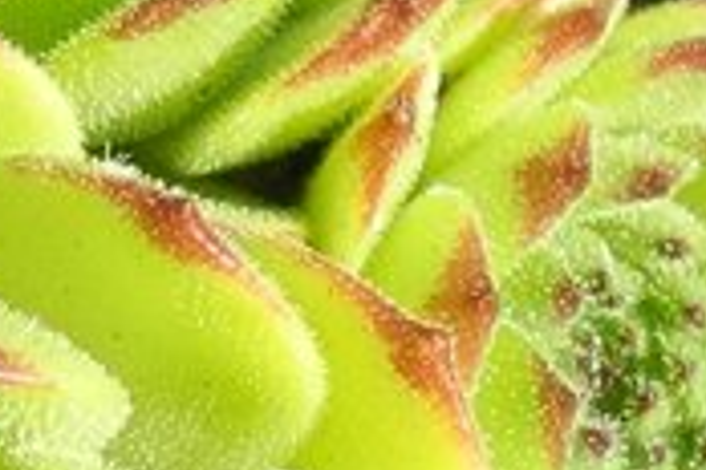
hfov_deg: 14.0
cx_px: -450
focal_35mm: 134
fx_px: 2628
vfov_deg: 10.2
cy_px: 348
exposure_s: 1/640
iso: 100
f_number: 2.8
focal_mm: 6
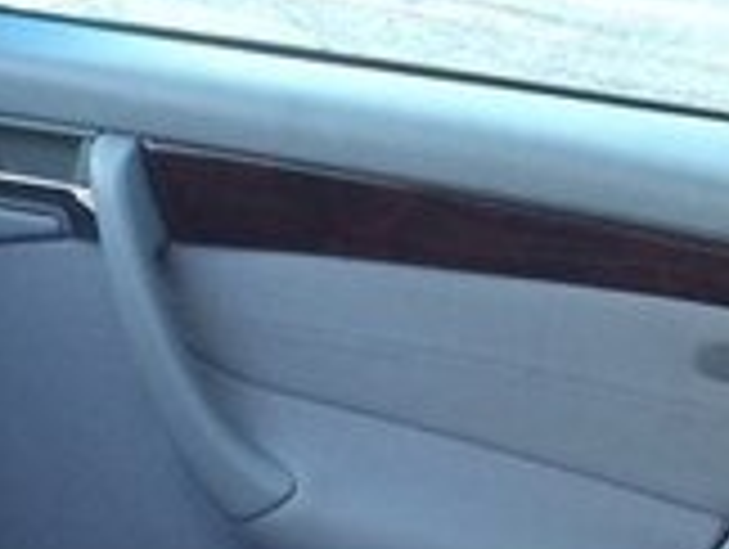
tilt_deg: -33.5
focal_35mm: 118
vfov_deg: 11.4
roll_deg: +3.6
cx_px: -540
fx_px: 2489
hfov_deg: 14.8
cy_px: 1082
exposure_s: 1/33
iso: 32
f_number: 2.2
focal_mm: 4.15
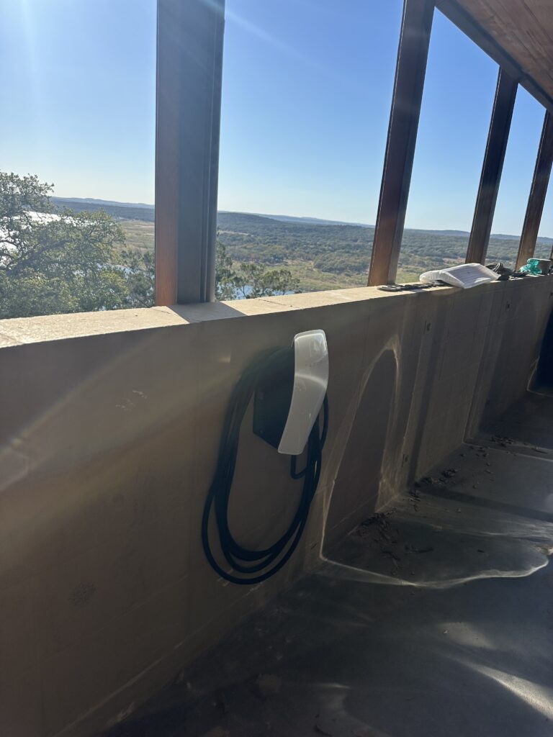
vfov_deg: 71.6
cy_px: 368
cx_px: 276
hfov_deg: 56.8
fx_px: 511
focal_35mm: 24
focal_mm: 6.86
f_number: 1.78
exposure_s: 1/4348
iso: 80
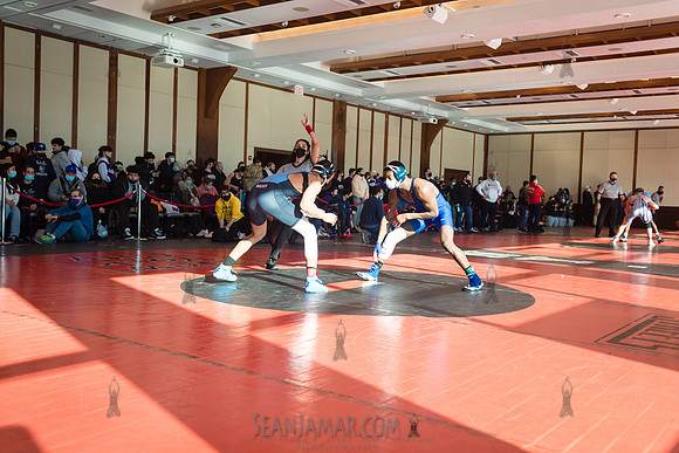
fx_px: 660
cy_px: 226
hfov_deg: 54.4
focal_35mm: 35
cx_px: 340
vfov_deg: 37.9
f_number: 3.5
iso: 400
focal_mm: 35
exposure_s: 1/400
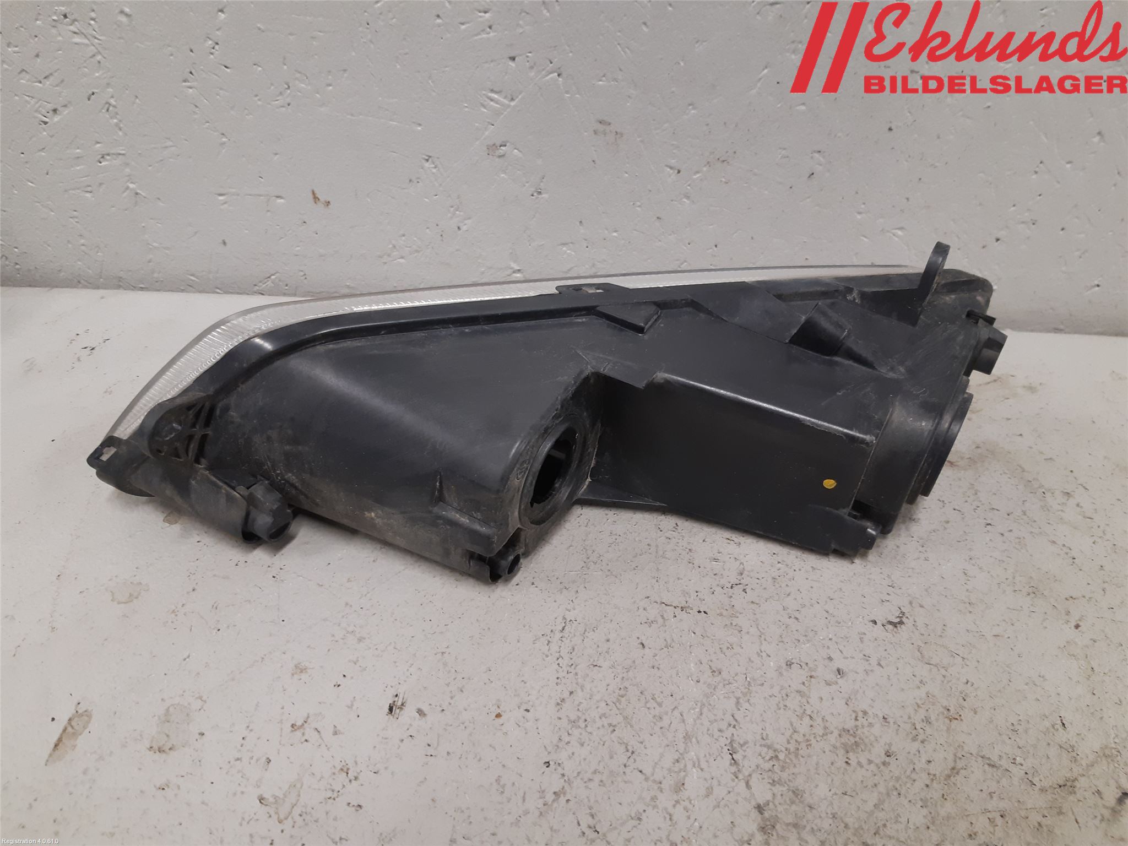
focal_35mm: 26
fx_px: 847
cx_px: 564
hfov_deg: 67.3
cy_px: 423
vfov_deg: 53.1
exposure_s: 1/50
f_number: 1.7
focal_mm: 3.93
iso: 160
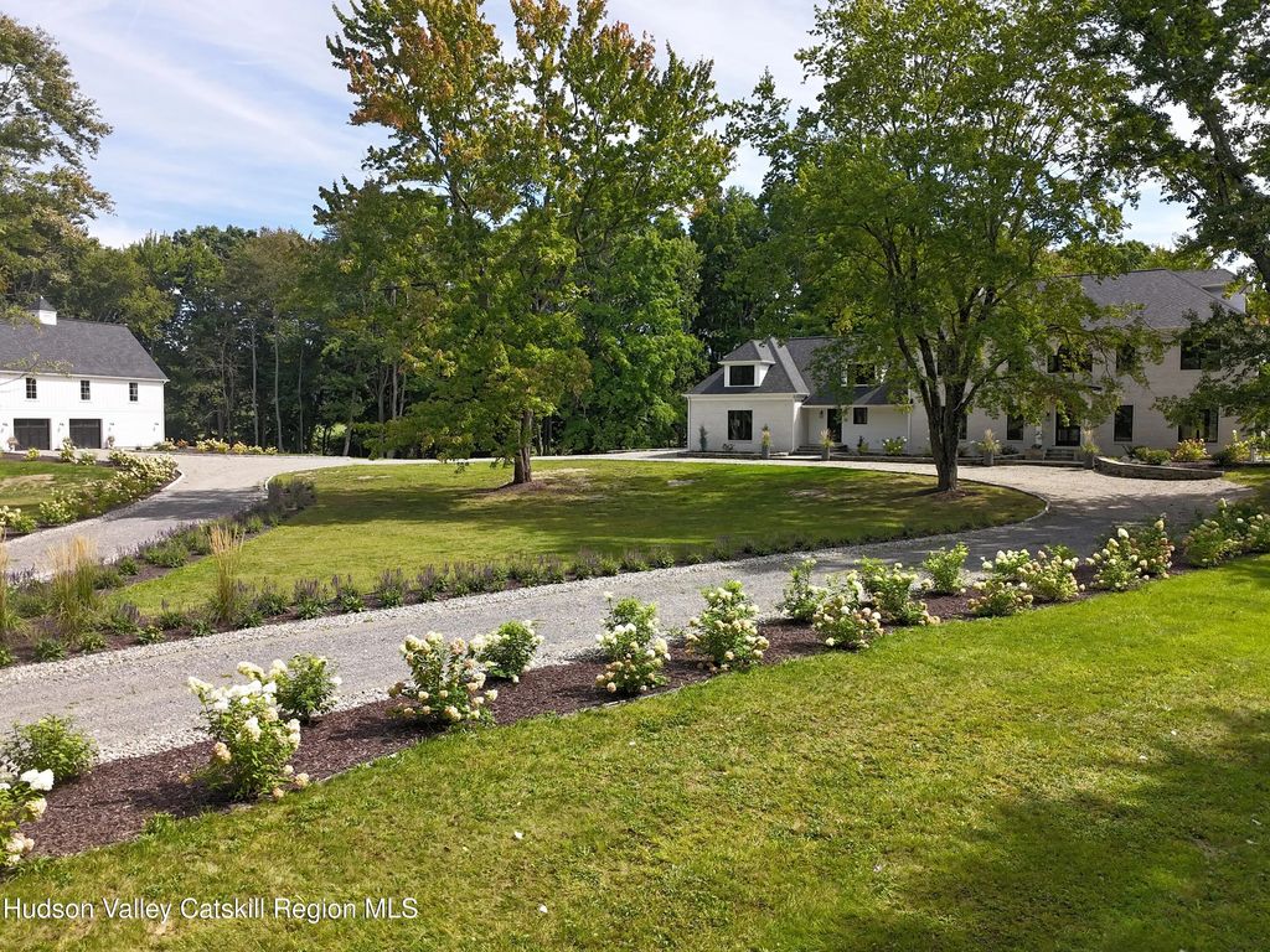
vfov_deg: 56.8
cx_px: 635
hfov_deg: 71.6
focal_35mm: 24
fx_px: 881
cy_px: 476
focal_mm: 4.55
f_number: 2.8
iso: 150
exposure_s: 1/500
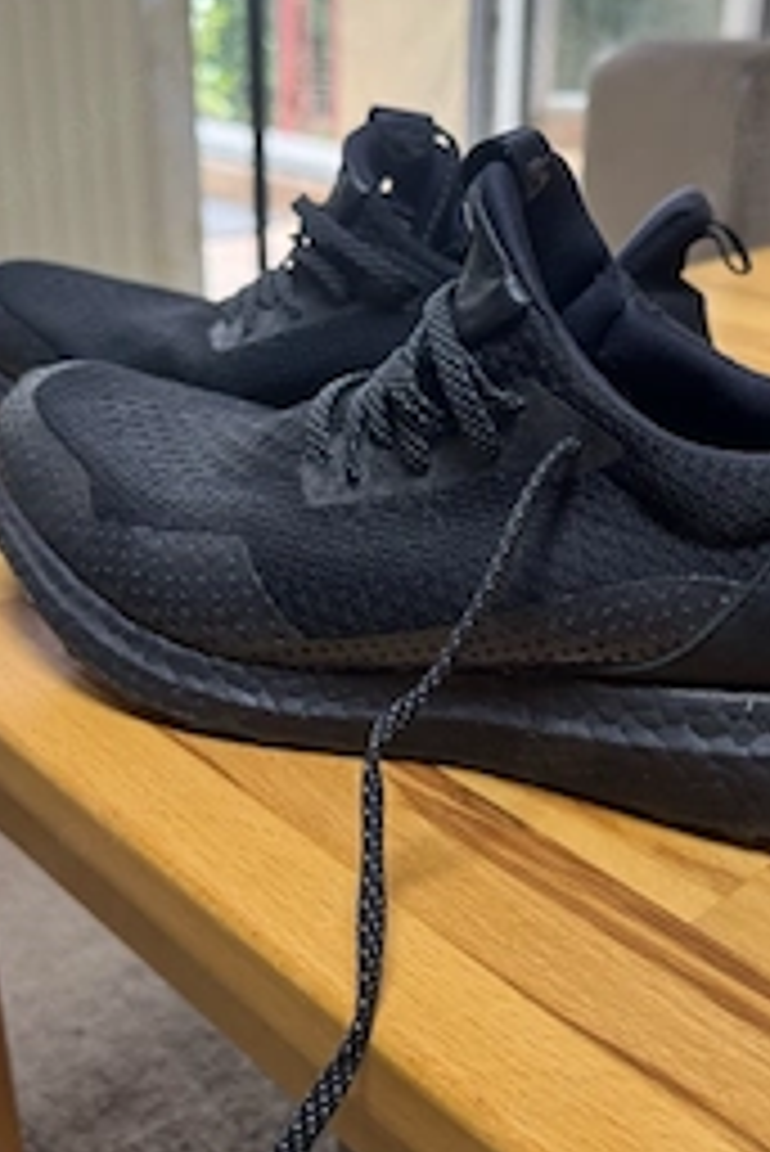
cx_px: 554
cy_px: 508
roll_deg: -3.5
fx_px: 1249
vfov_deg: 49.4
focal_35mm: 39
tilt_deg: -22.3
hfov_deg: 33.7
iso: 160
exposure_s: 1/121
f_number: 1.78
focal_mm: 6.76
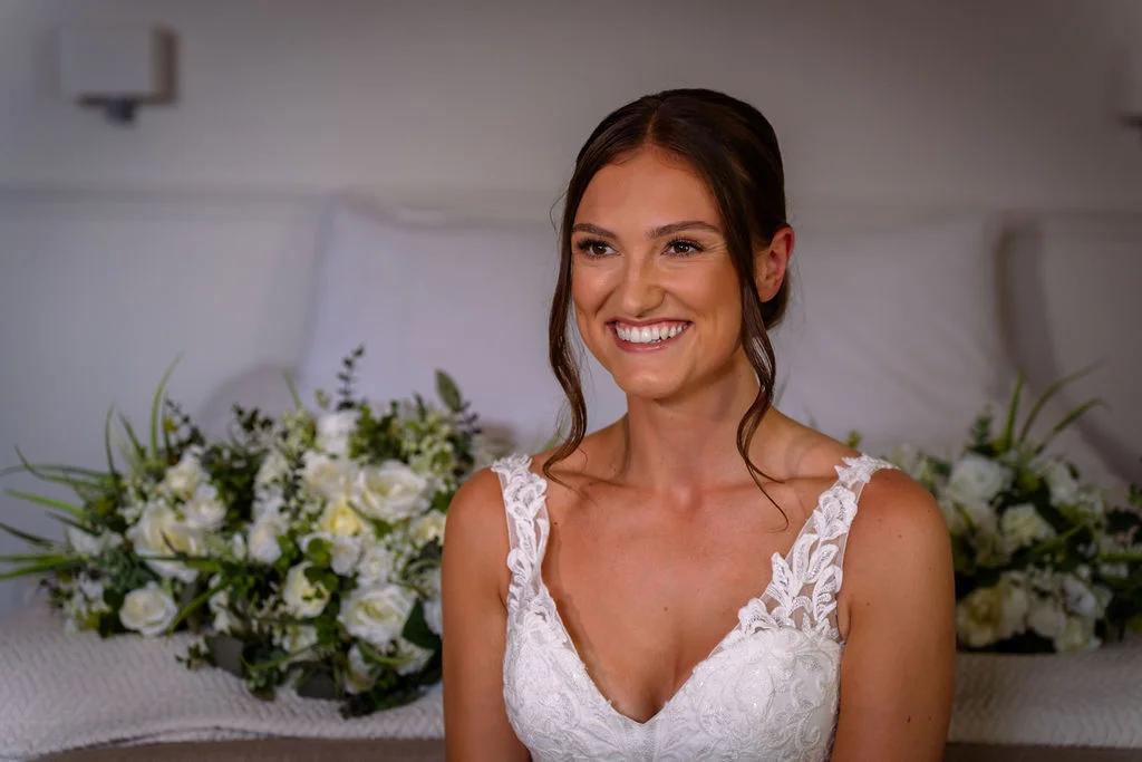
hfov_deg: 30.5
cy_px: 381
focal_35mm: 66
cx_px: 571
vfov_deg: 20.6
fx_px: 2094
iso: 640
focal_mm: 66
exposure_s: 1/200
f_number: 2.8
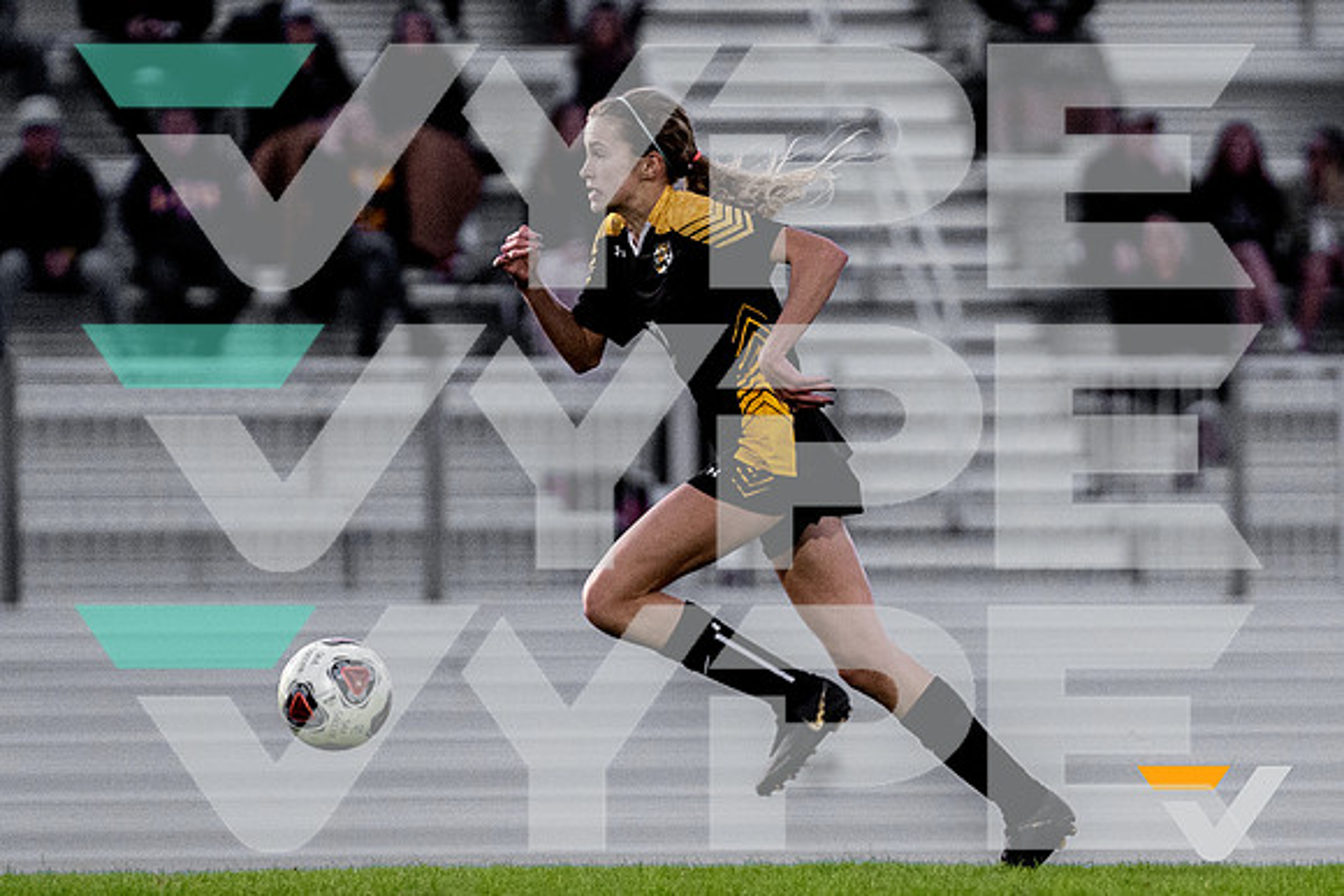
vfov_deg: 2.7
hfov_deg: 4.0
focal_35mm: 515
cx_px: 952
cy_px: 489
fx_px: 19242
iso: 1250
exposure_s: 1/1600
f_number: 2.8
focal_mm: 200
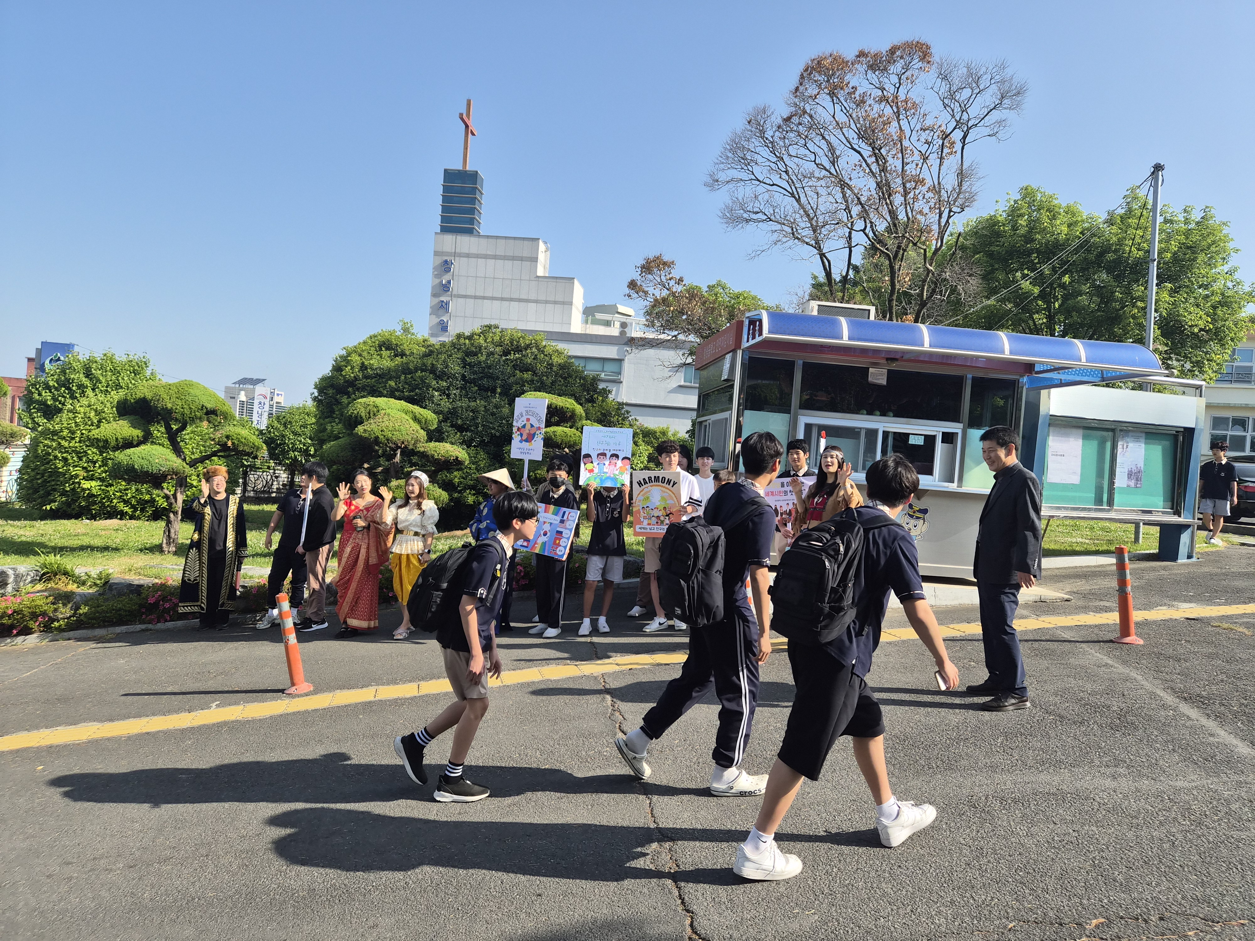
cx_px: 628
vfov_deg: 58.9
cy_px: 470
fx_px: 834
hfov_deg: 73.9
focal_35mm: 23
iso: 80
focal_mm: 5.4
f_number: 1.8
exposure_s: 1/3360
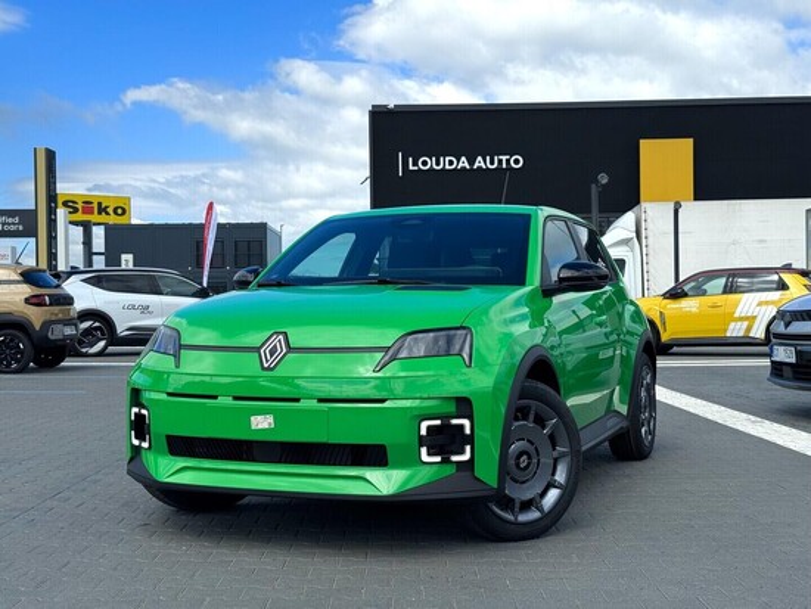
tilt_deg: +1.0
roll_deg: +1.2
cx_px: 406
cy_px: 304
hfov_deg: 39.6
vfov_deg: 30.3
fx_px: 1125
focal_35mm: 48
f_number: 1.78
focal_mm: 6.76
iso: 64
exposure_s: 1/4608
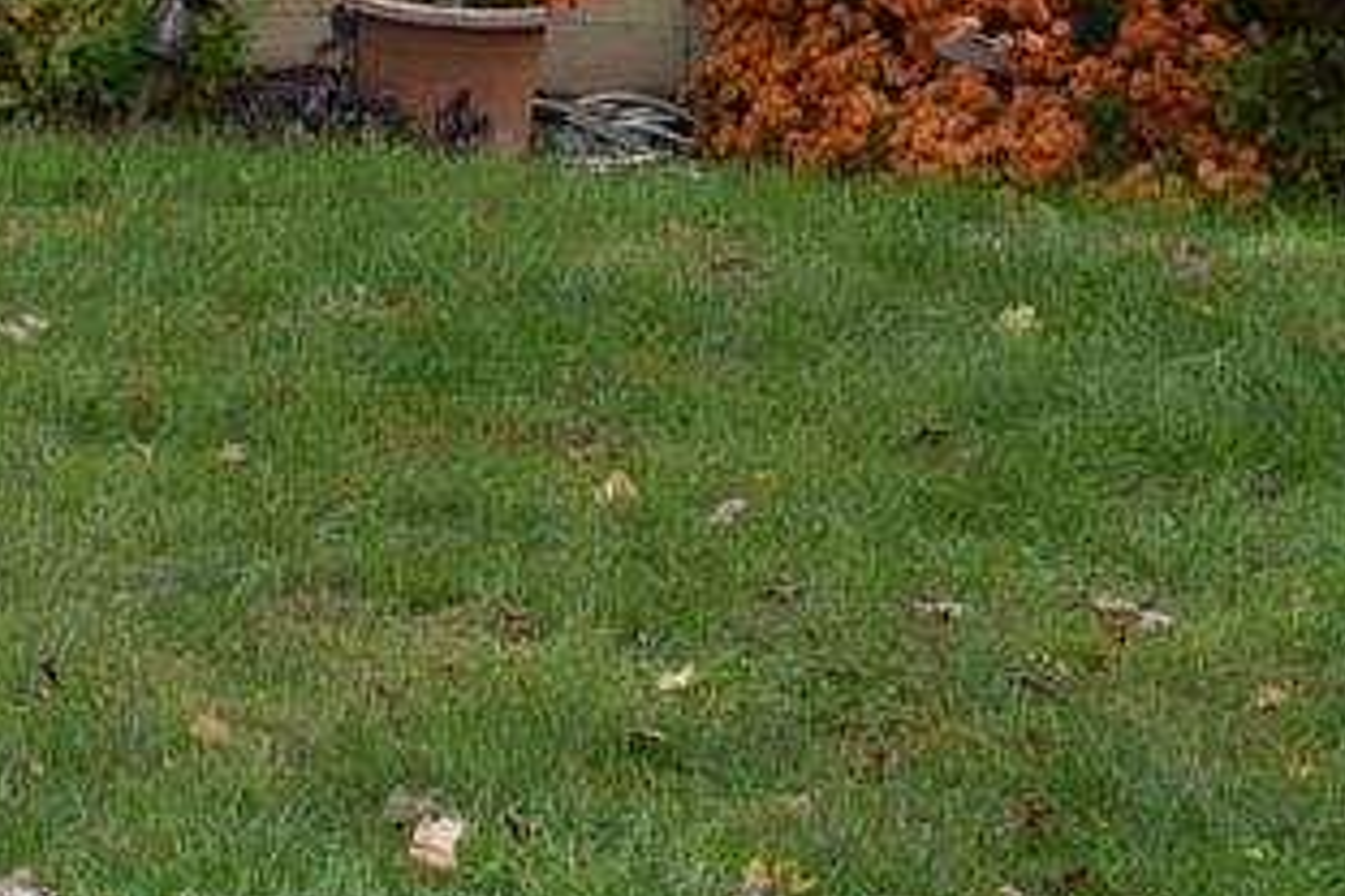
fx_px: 8817
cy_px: -1182
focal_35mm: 236
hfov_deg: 8.4
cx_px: -1142
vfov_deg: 5.6
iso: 400
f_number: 9
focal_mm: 32
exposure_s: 1/320
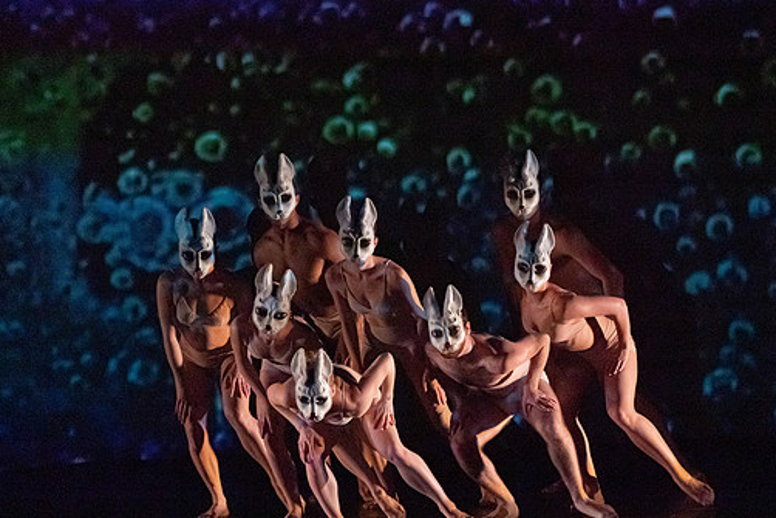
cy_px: 276
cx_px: 413
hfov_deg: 5.3
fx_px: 8365
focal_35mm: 388
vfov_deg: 3.5
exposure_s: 1/250
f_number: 5.6
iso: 8000
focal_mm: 336
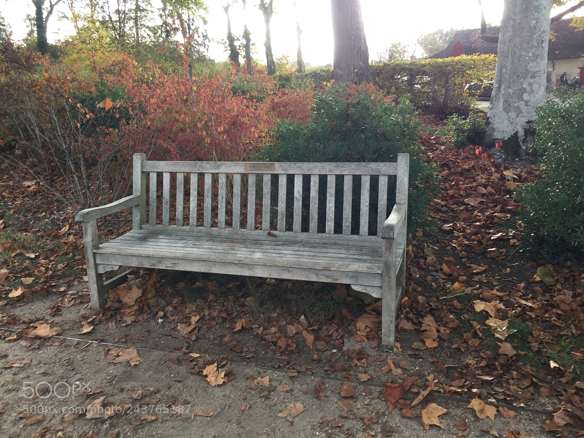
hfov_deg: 61.7
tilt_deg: -12.7
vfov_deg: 48.2
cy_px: 219
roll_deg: +1.4
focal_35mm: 29
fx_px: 489
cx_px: 292
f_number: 2.2
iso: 32
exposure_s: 1/50
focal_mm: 4.15
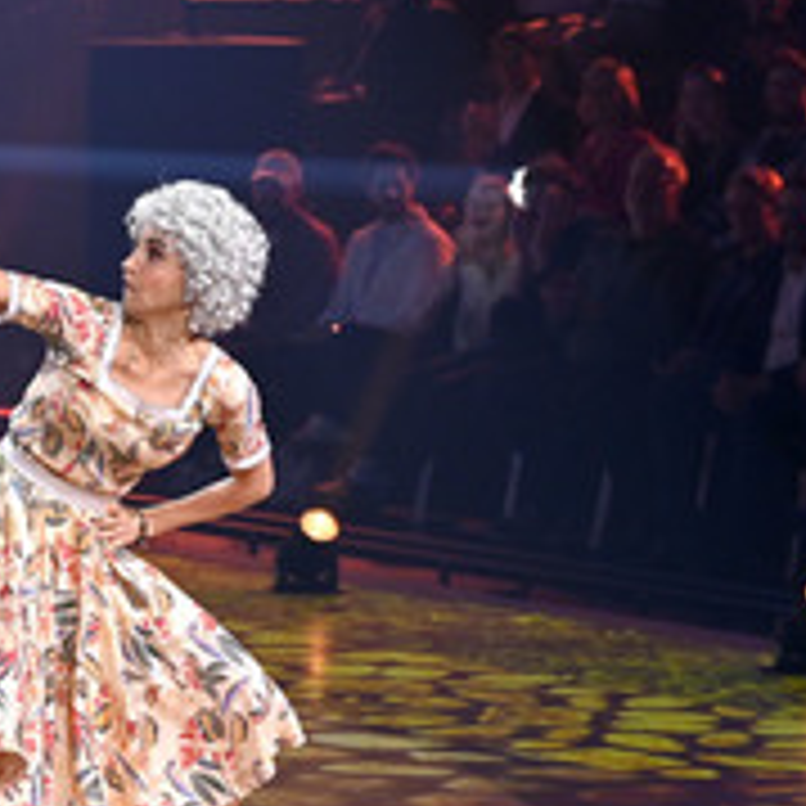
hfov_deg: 8.2
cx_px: -101
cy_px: 401
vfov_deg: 8.3
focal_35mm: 212
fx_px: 5585
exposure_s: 1/400
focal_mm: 99
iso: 800
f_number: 4.5
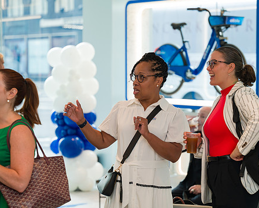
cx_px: 149
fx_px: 790
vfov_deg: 15.0
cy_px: 106
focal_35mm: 103
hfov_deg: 18.6
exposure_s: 1/160
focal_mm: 83
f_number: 3.2
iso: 400
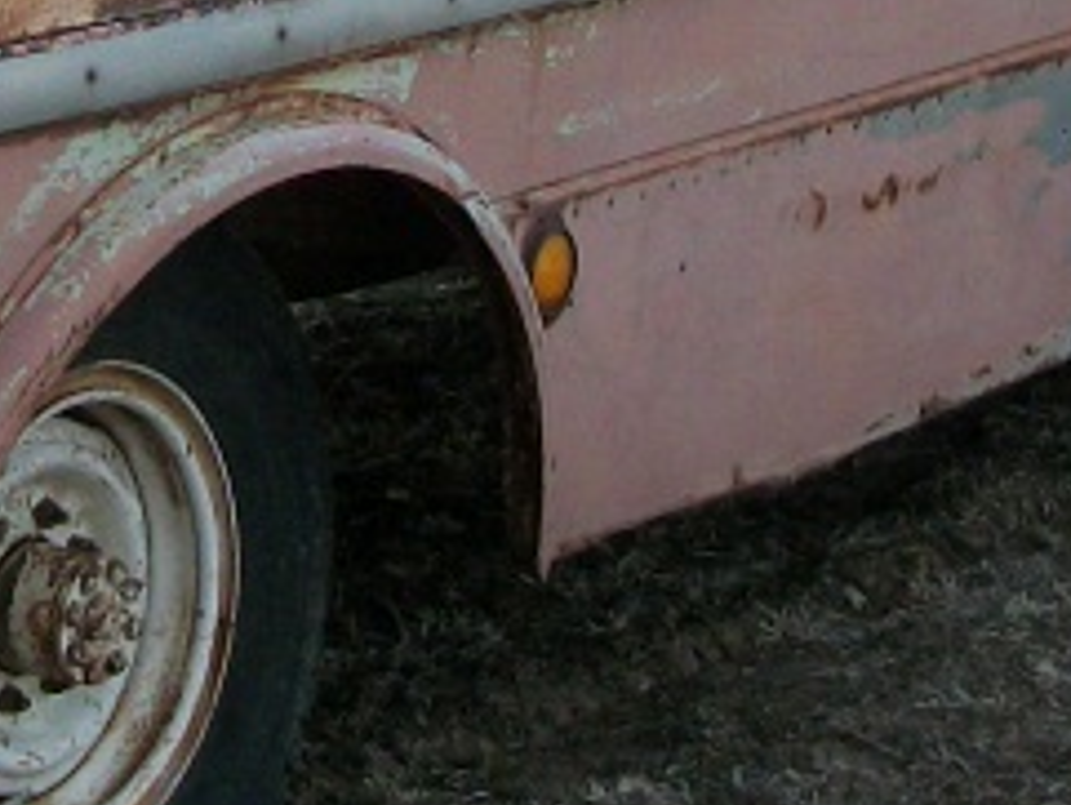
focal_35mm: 170
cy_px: -262
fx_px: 5262
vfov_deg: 8.6
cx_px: -169
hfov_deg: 11.4
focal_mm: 5.7
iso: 80
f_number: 2.9
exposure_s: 1/100
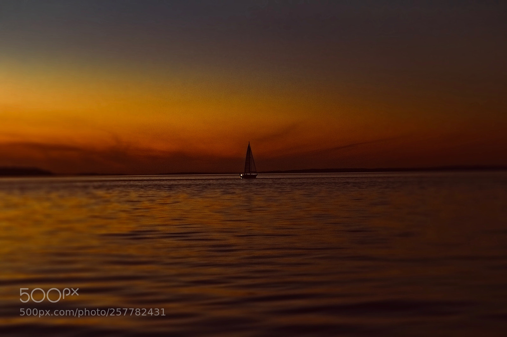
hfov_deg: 24.6
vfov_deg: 16.5
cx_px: 254
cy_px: 168
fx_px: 1161
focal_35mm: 82
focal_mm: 55
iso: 100
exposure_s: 1/6
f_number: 5.6
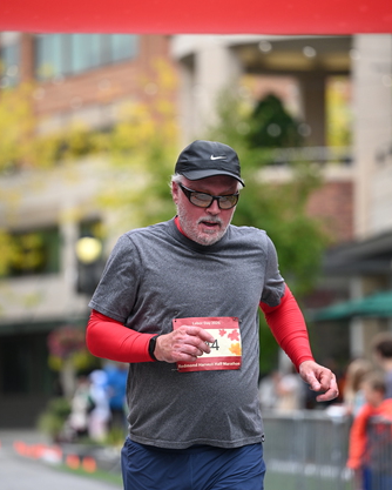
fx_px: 2420
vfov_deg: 11.5
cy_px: 276
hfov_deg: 9.3
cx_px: 184
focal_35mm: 167
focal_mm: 135
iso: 640
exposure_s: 1/2500
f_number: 2.8
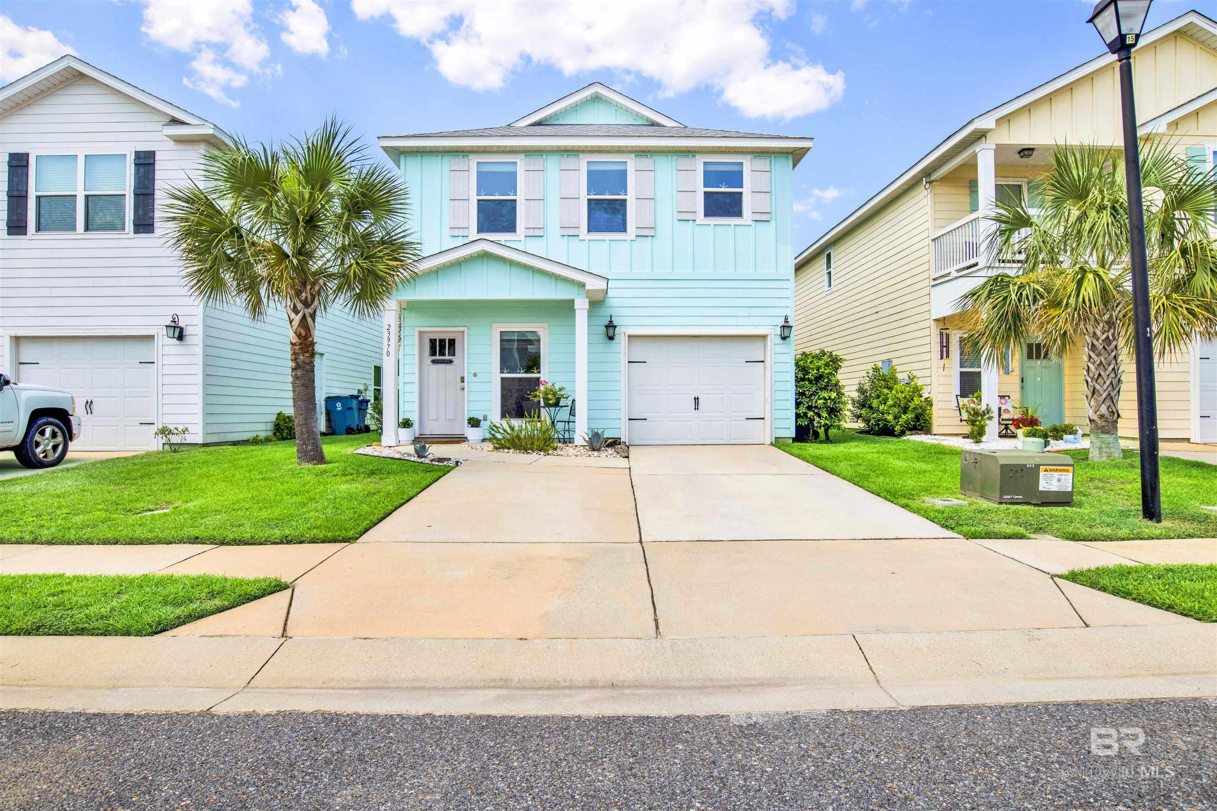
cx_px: 608
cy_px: 406
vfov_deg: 61.9
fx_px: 676
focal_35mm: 20
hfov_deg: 84.0
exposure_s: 1/500
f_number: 11
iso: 200
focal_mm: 20
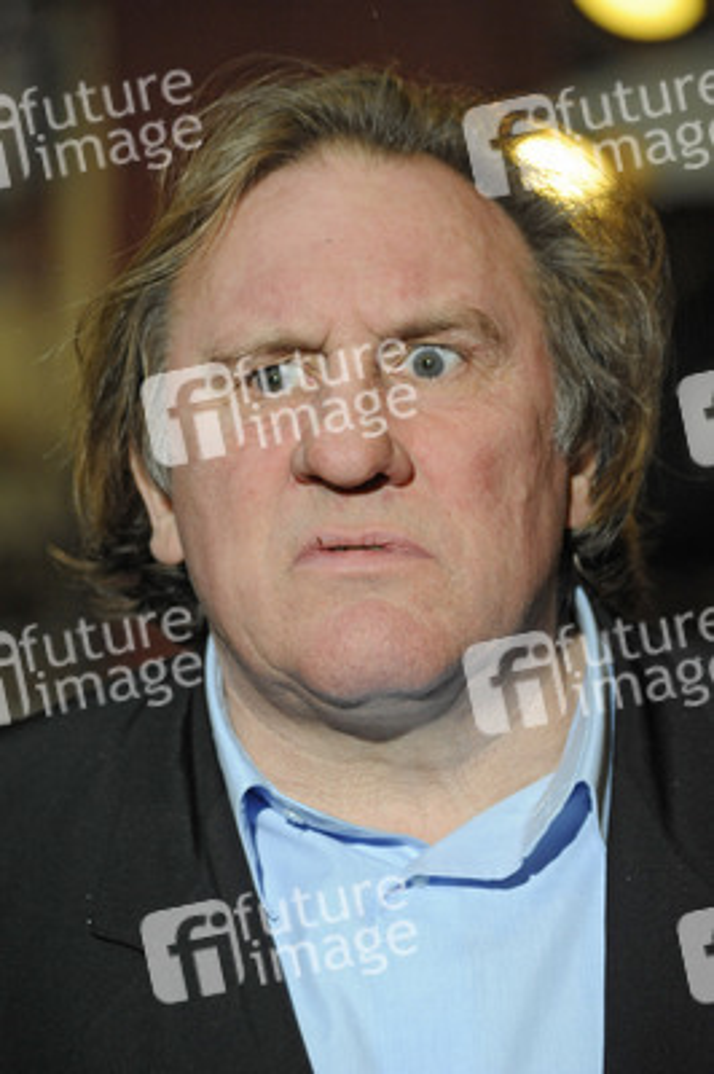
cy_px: 537
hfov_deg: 8.8
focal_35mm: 155
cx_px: 357
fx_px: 4619
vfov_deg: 13.3
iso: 4000
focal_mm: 155
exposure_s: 1/160
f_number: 6.3
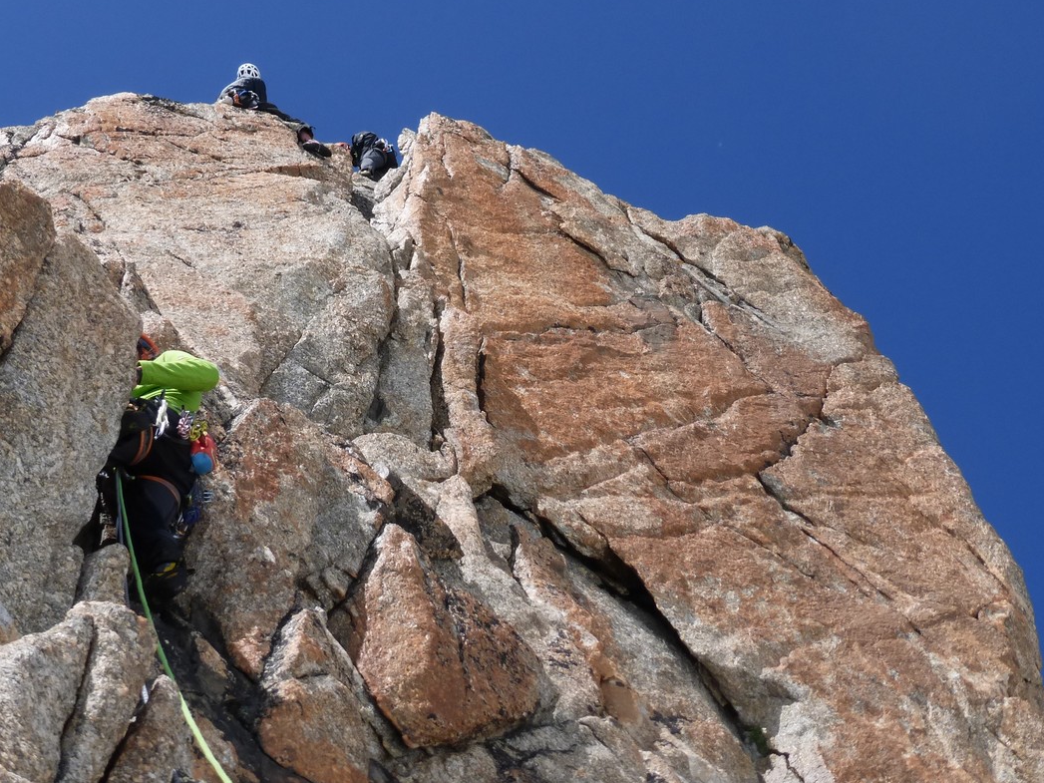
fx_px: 2382
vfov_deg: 18.7
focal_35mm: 79
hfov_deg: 24.7
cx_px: 394
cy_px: 347
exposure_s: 1/800
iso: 100
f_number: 4.4
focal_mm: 9
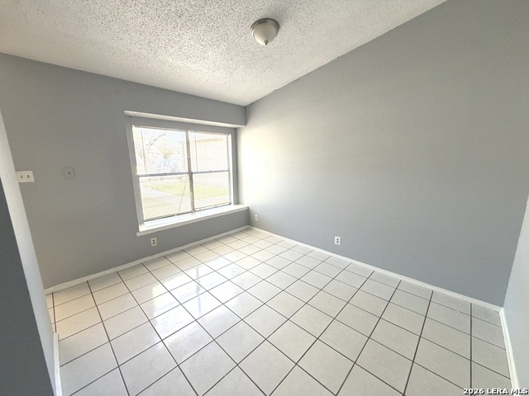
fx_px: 214
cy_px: 198
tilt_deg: -11.7
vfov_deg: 85.7
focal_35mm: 14
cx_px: 264
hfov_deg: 102.1
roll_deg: -0.1
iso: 250
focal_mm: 2.22
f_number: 2.2
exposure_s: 1/120
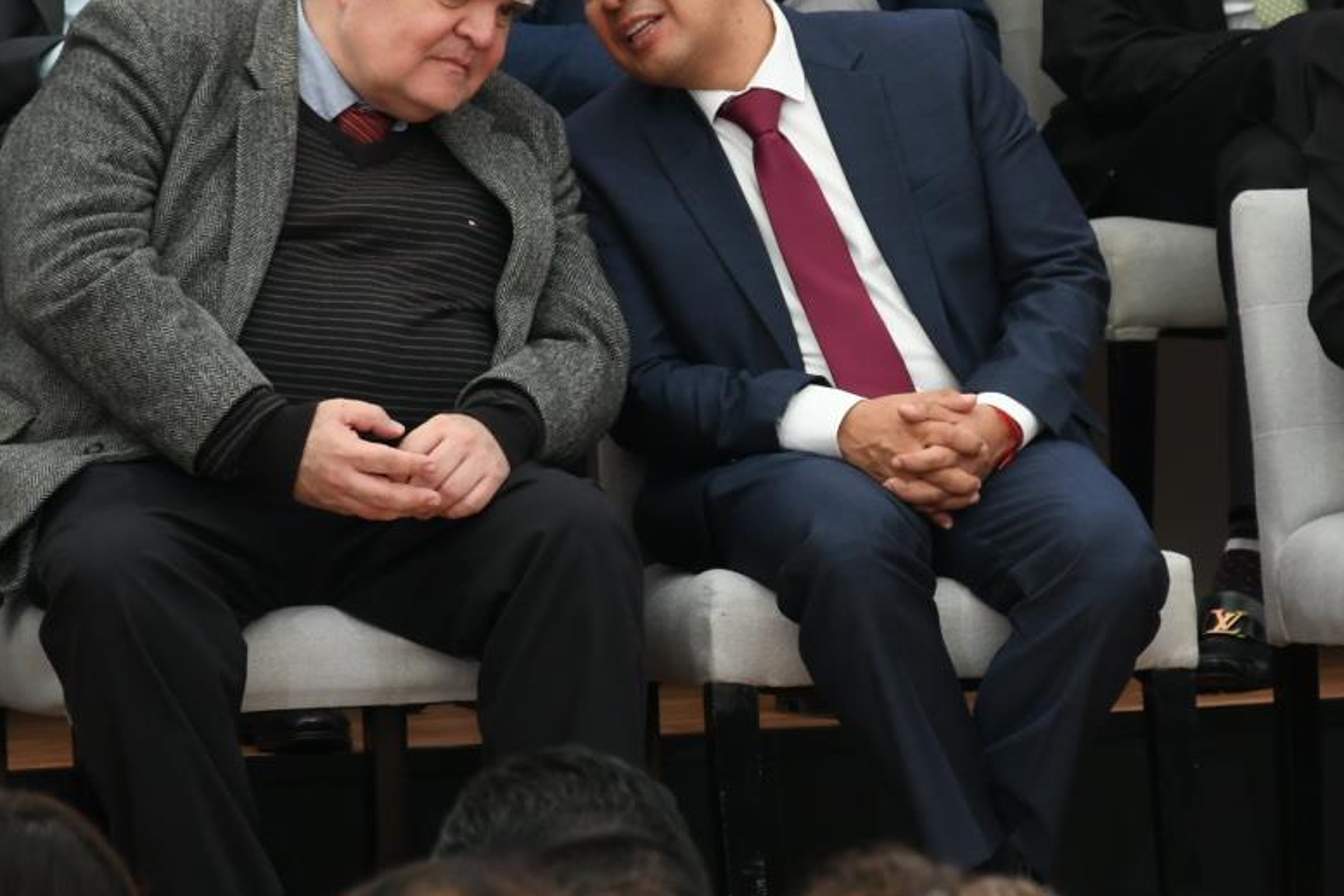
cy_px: 304
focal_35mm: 438
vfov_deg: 3.1
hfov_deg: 4.7
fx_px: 16351
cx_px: 929
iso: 500
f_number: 5.6
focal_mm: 140
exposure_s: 1/100
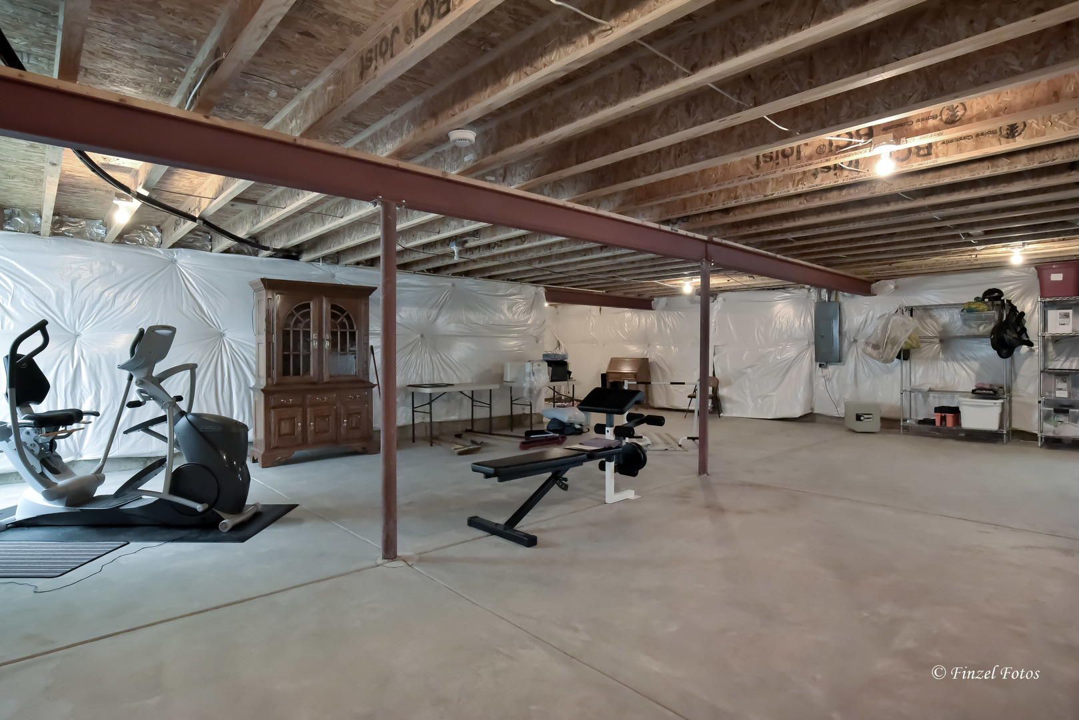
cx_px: 540
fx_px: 540
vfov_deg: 67.4
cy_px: 360
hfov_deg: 90.0
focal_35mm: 18
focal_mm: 18
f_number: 7.1
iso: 4000
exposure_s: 1/40
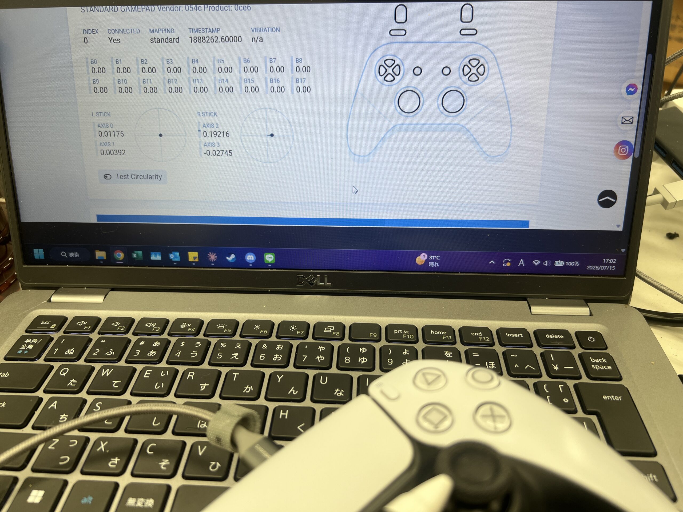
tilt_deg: -34.4
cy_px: 256
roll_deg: +2.1
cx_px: 342
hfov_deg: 67.3
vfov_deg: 53.1
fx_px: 513
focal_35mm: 26
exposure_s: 1/100
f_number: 1.5
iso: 40
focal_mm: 5.7
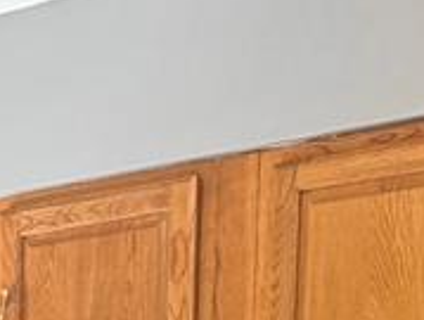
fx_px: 1681
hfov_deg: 13.5
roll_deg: +0.4
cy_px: 891
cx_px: -232
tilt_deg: -9.6
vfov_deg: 9.2
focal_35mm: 137
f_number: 1.78
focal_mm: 6.76
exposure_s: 1/120
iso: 320
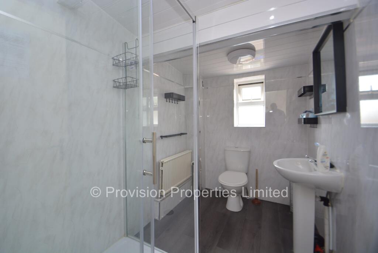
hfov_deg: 100.4
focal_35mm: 15
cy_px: 126
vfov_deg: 77.4
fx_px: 158
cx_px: 189
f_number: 4.8
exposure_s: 1/90
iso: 400
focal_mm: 10
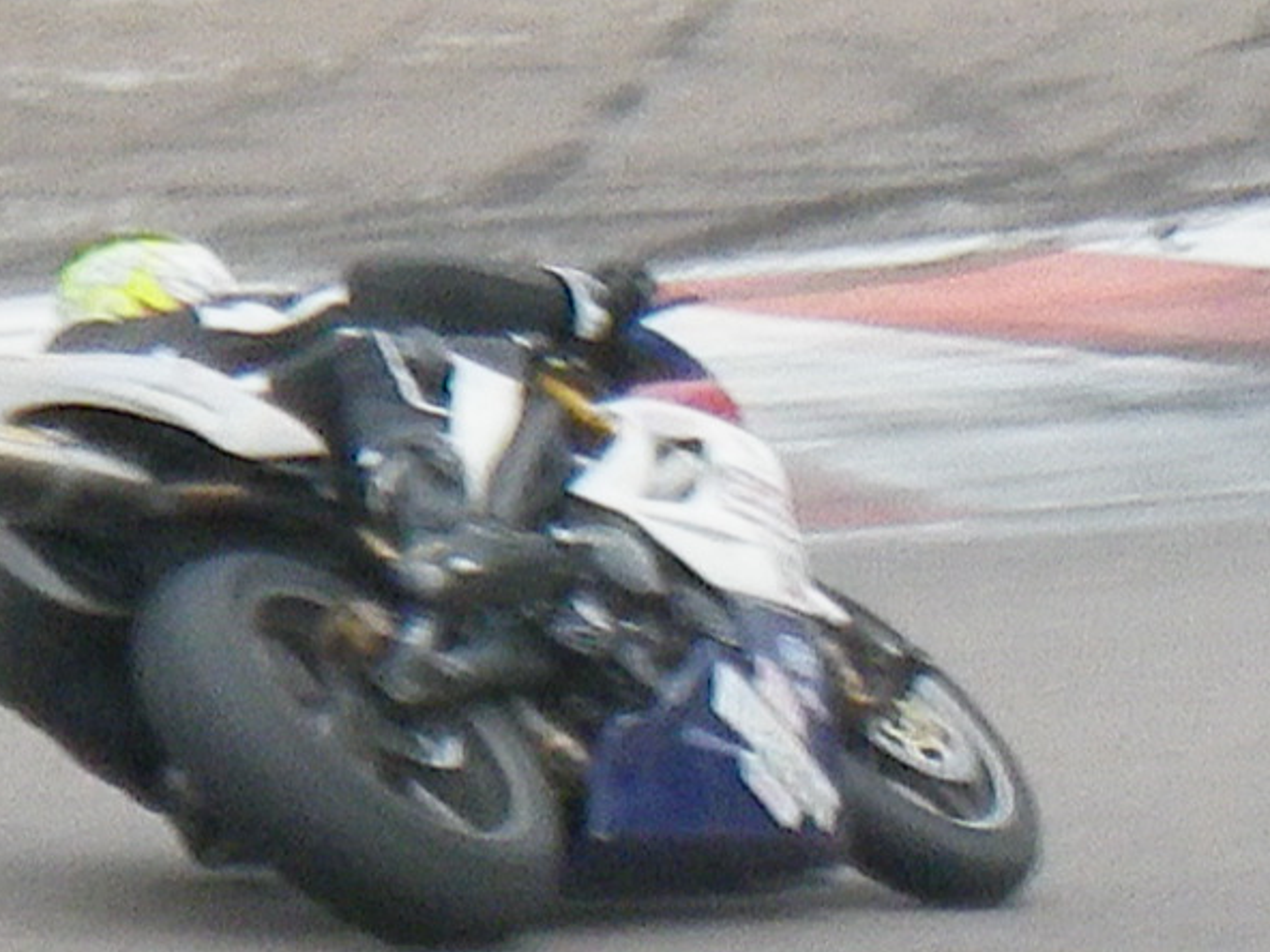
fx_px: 34707
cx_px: 296
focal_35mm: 946
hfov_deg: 2.1
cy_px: -131
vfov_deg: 1.6
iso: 200
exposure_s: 1/250
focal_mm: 25
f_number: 5.5
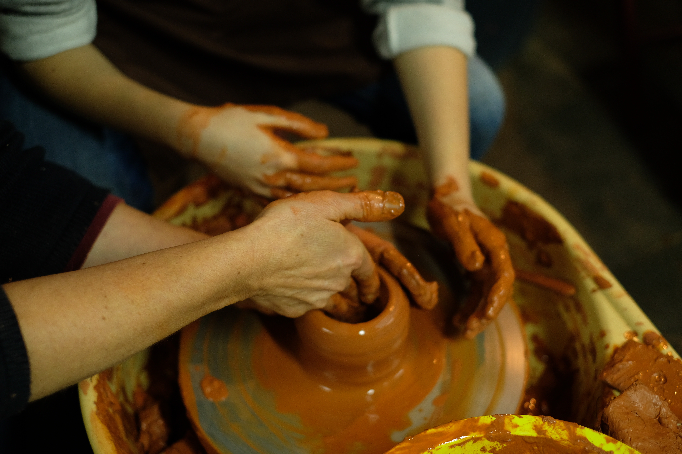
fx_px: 1004
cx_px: 341
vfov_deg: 25.5
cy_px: 227
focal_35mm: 53
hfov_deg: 37.5
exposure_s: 1/125
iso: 800
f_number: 1.8
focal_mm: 35
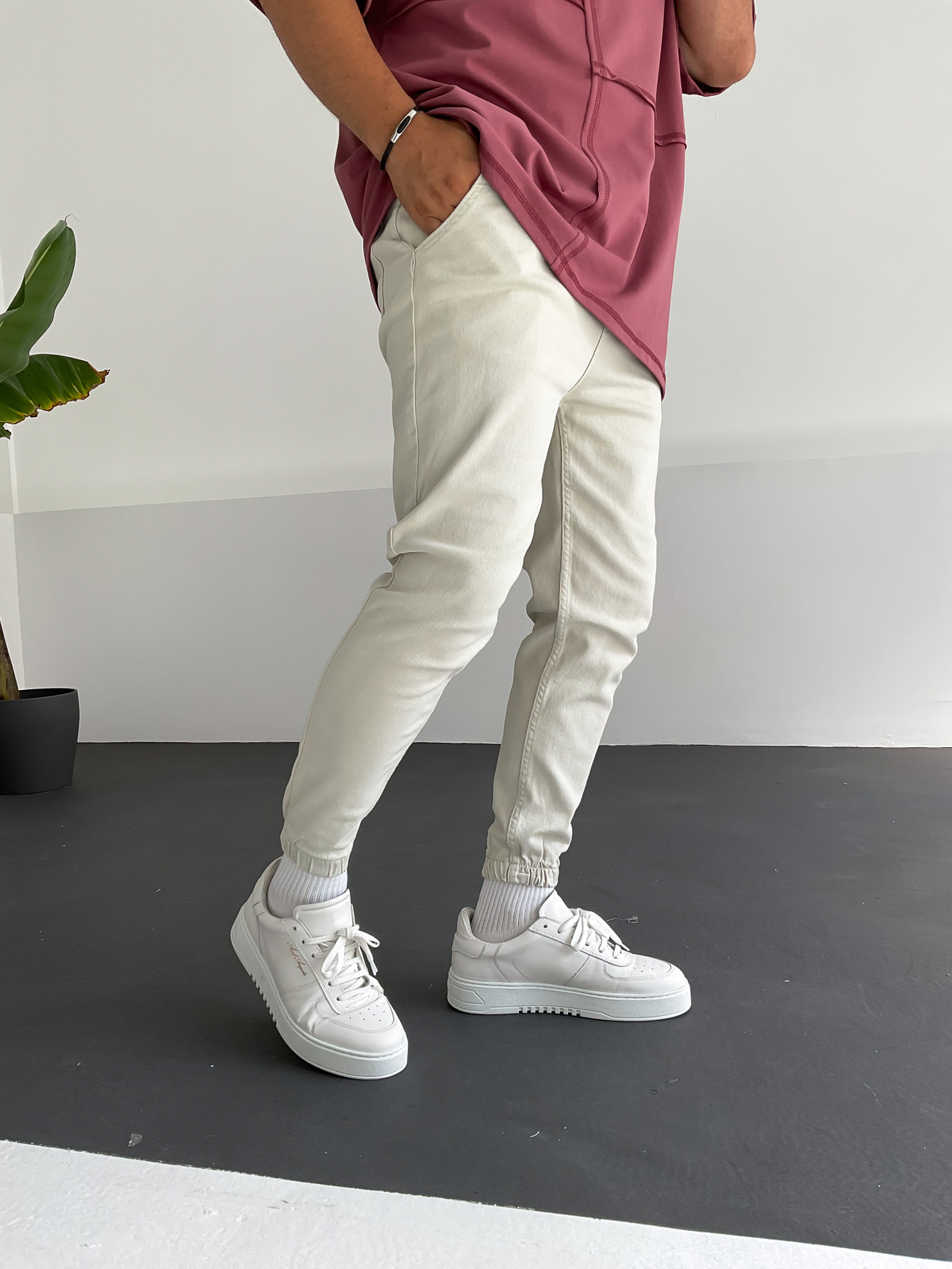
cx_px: 476
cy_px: 634
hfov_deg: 48.2
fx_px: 1063
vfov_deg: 61.7
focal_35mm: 29
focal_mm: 3
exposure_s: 1/120
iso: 25
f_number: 1.8
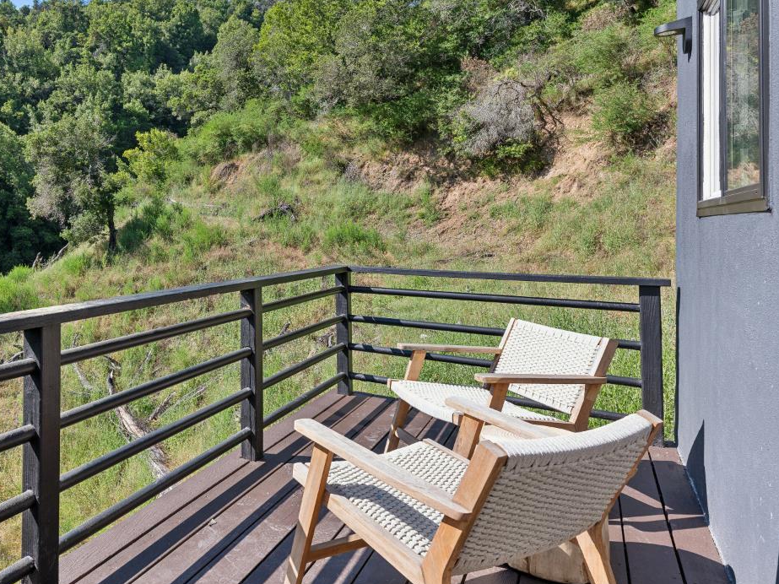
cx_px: 154
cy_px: 232
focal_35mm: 26
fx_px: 580
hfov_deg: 62.0
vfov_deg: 53.1
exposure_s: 1/125
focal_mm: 16.5
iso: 100
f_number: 8
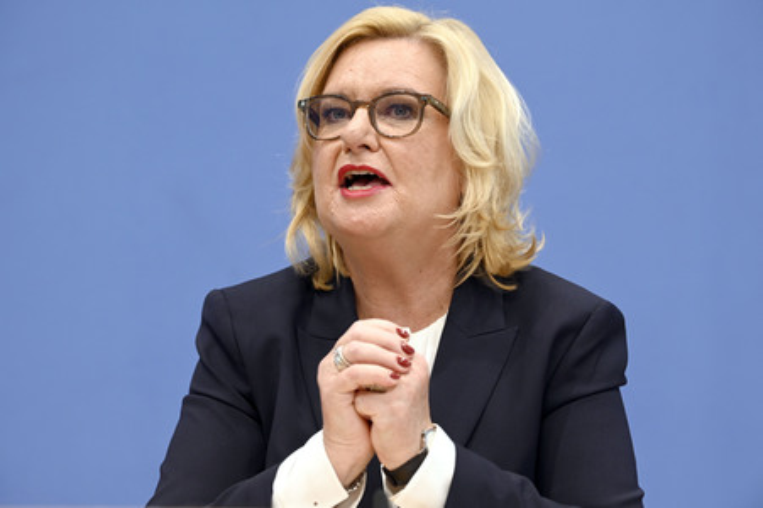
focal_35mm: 122
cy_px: 254
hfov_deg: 16.8
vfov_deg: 11.2
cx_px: 382
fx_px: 2584
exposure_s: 1/400
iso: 2000
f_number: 4.5
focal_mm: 122
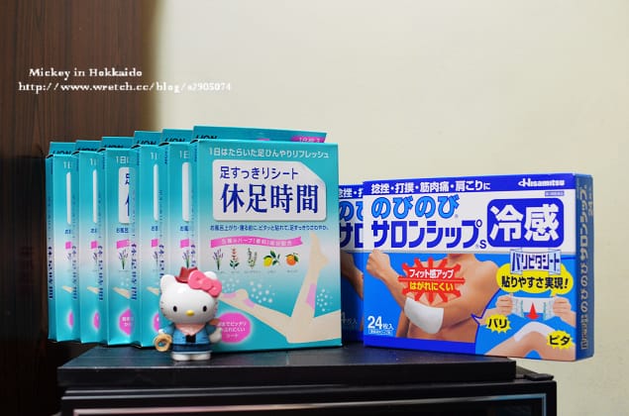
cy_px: 208
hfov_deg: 37.9
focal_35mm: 52
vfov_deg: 25.6
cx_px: 314
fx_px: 915
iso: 1000
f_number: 3.5
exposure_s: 1/30
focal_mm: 35
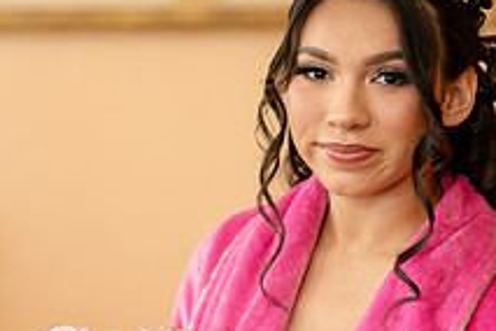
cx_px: 286
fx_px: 2480
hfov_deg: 11.4
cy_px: 235
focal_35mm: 180
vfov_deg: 7.6
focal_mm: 85
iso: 640
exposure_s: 1/100
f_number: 2
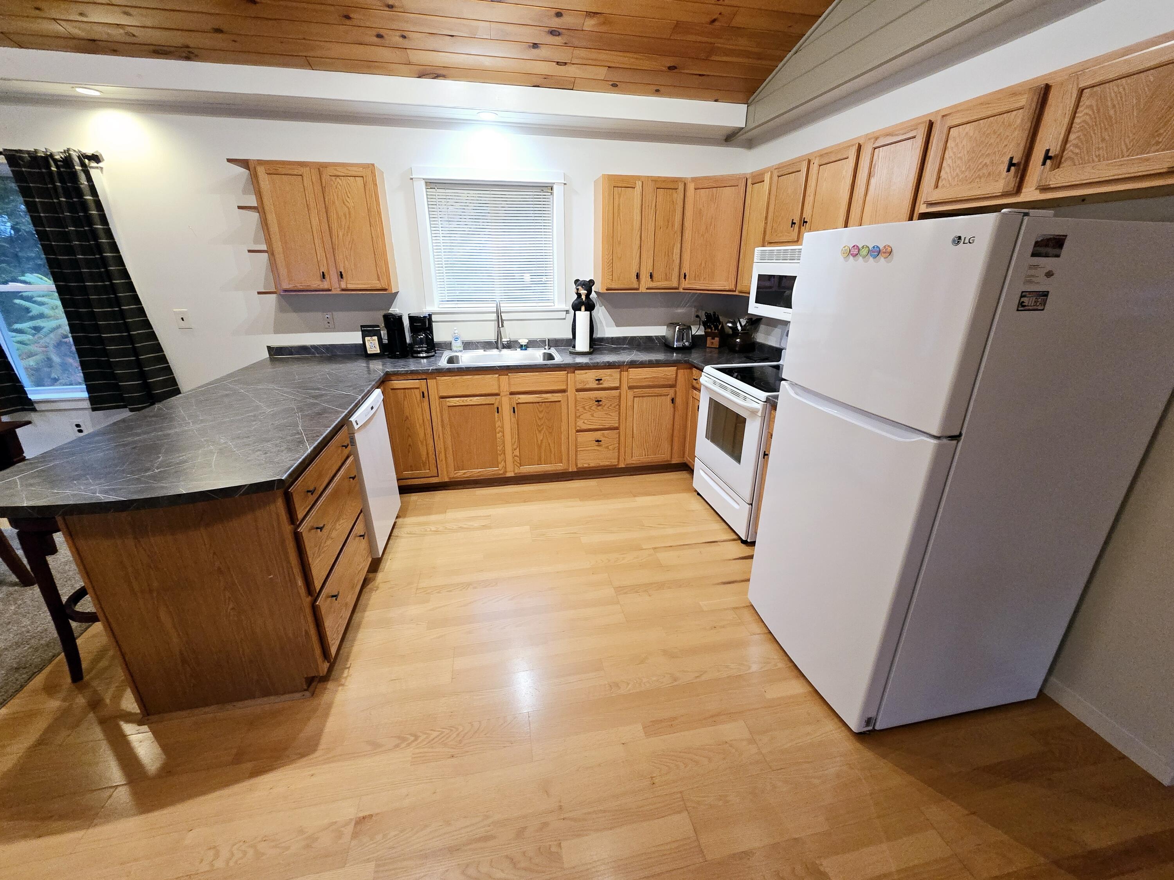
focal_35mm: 13
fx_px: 441
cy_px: 440
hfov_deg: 106.2
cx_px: 587
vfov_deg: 89.9
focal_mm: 2.2
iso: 320
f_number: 2.2
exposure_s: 1/60
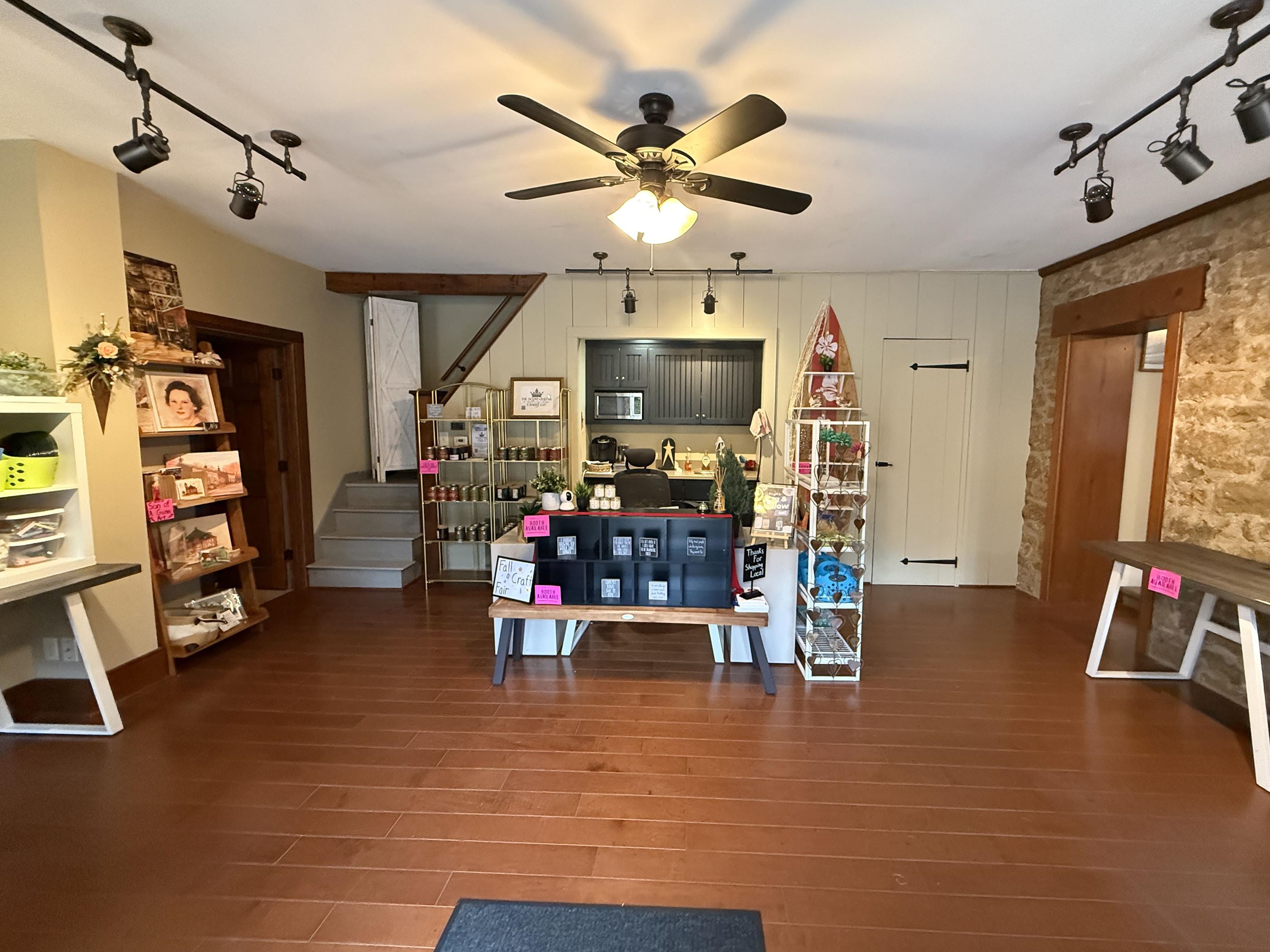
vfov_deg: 81.7
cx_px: 671
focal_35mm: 15
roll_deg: -0.3
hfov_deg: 98.1
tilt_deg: -4.8
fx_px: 550
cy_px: 465
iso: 1000
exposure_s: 1/60
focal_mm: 2.22
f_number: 2.2
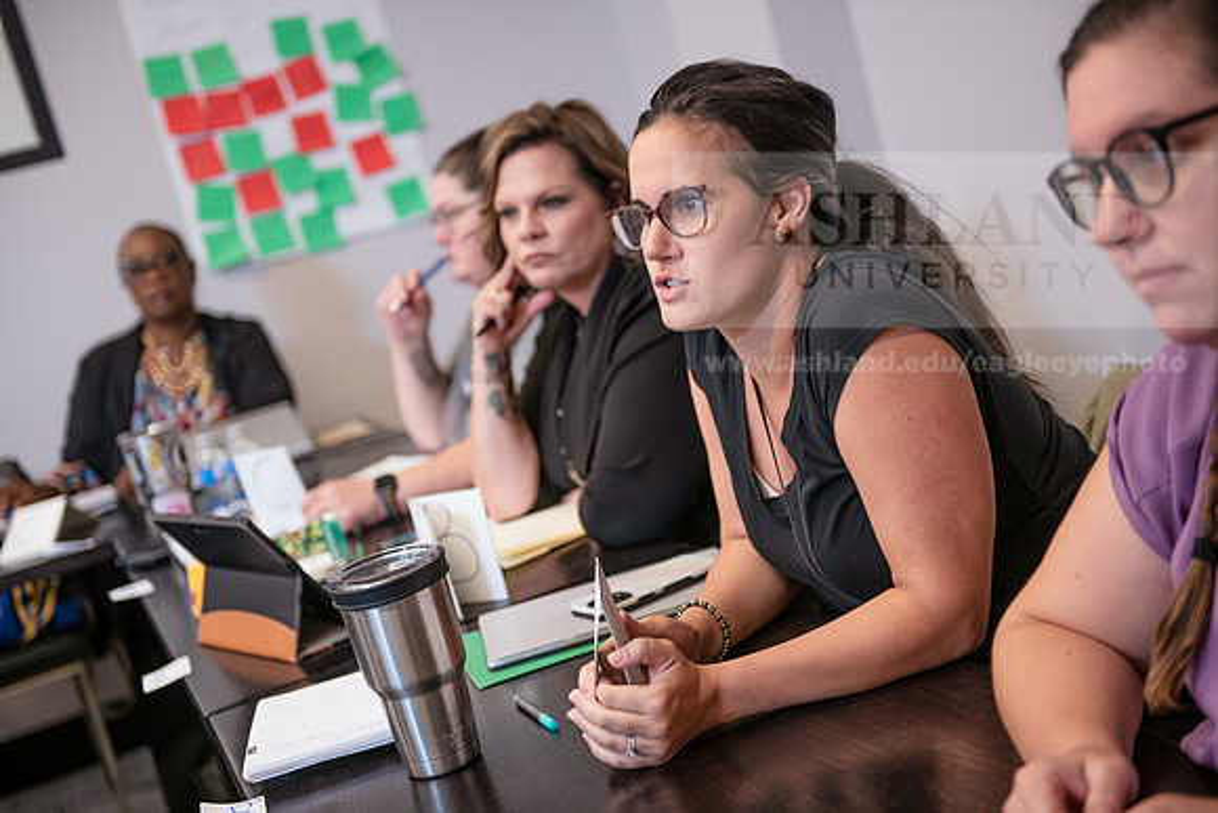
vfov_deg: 24.2
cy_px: 406
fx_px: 1895
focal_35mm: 56
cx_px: 609
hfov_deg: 35.6
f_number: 2.8
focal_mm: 56
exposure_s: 1/160
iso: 800
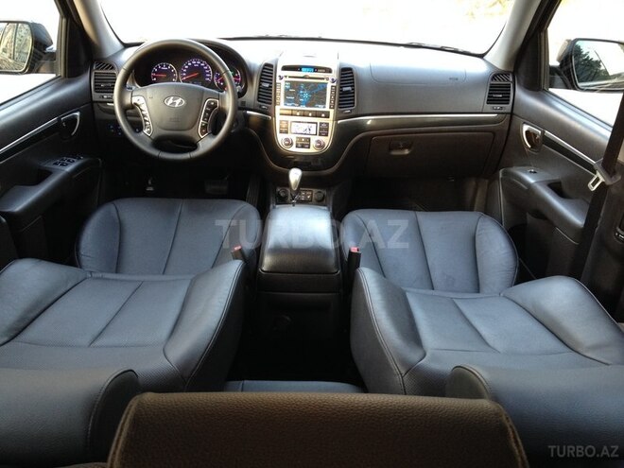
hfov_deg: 52.6
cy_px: 234
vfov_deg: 40.7
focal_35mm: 35
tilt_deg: -24.3
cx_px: 312
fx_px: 631
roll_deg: -3.7
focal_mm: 4.28
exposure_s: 1/20
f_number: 2.4
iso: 100
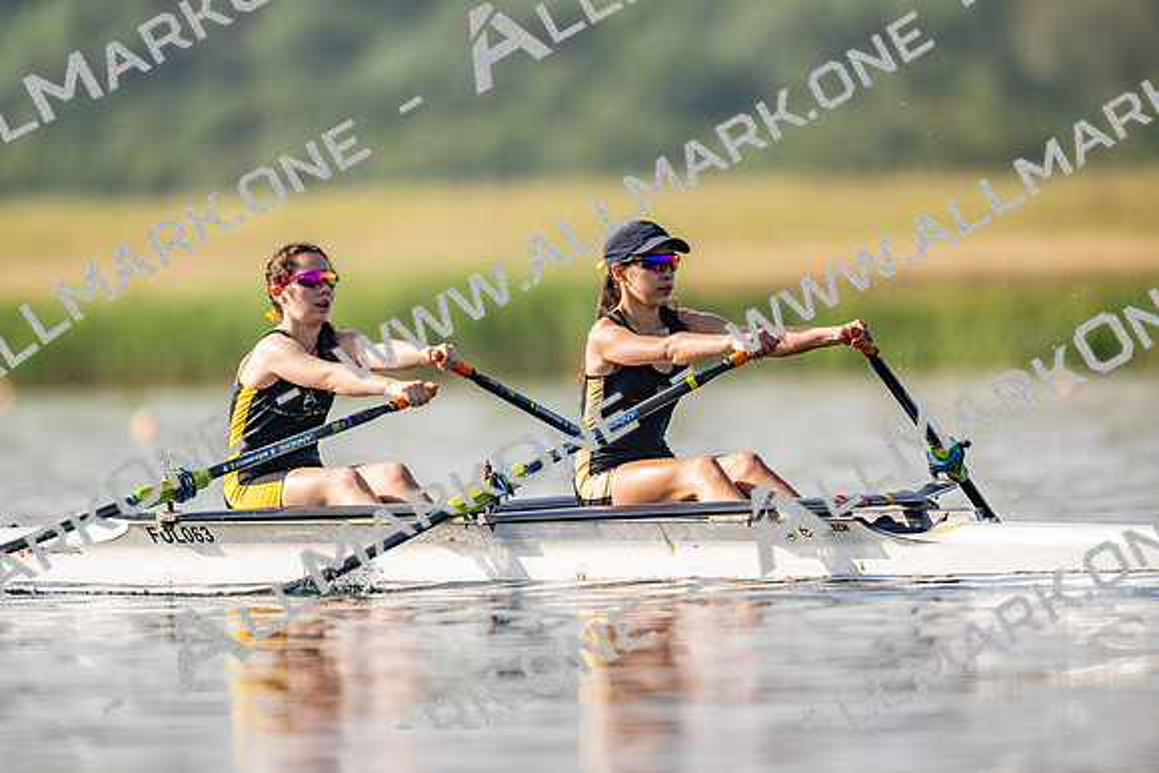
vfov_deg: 2.3
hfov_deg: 3.4
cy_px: 386
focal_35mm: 600
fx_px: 19320
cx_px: 580
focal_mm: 600
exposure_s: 1/2500
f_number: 4
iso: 180
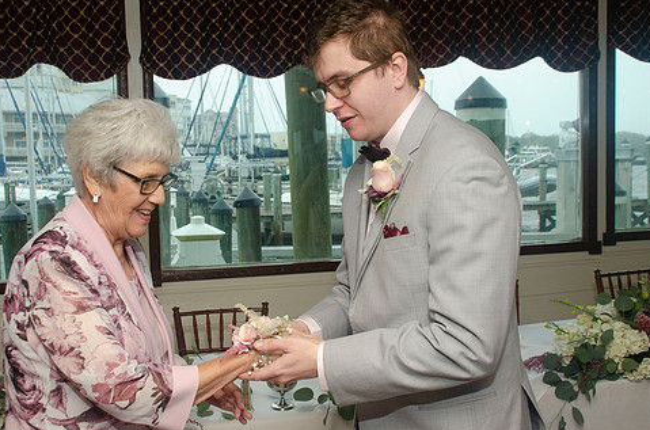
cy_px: 206
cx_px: 281
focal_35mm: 40
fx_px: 721
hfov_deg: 48.4
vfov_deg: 33.2
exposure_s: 1/80
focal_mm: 22
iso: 400
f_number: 5.6
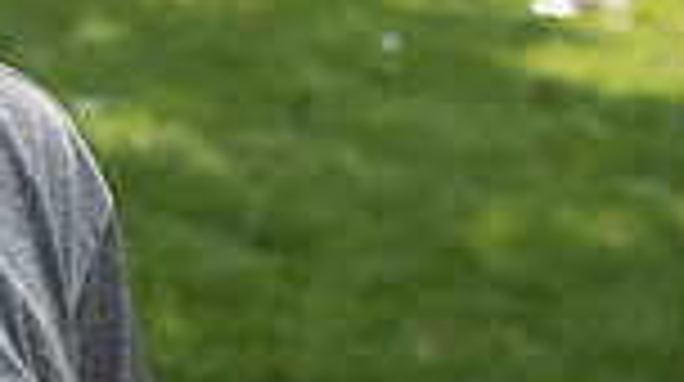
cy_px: -285
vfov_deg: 11.7
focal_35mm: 96
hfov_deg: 20.9
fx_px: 1739
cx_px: -112
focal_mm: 24
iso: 200
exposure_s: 1/2000
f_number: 2.8
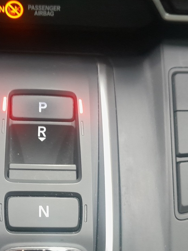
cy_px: 153
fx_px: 377
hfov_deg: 27.7
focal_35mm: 52
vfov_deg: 36.7
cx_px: 48
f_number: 1.8
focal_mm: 4
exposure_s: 1/25
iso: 400
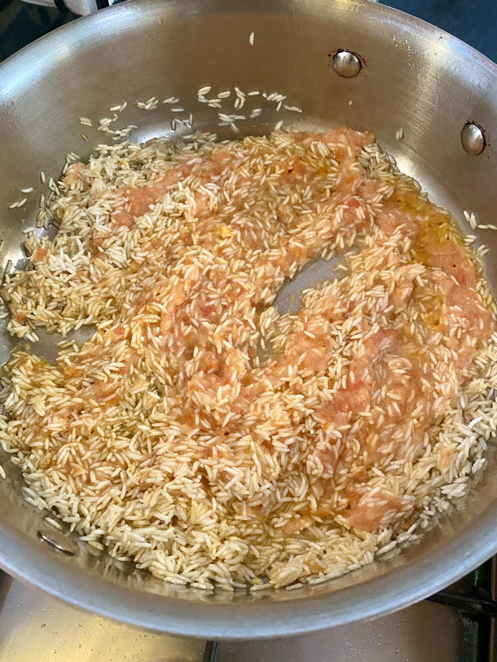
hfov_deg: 53.1
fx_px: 498
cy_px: 331
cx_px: 248
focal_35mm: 26
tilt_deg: -66.6
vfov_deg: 67.3
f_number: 1.8
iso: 500
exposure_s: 1/42
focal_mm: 4.25
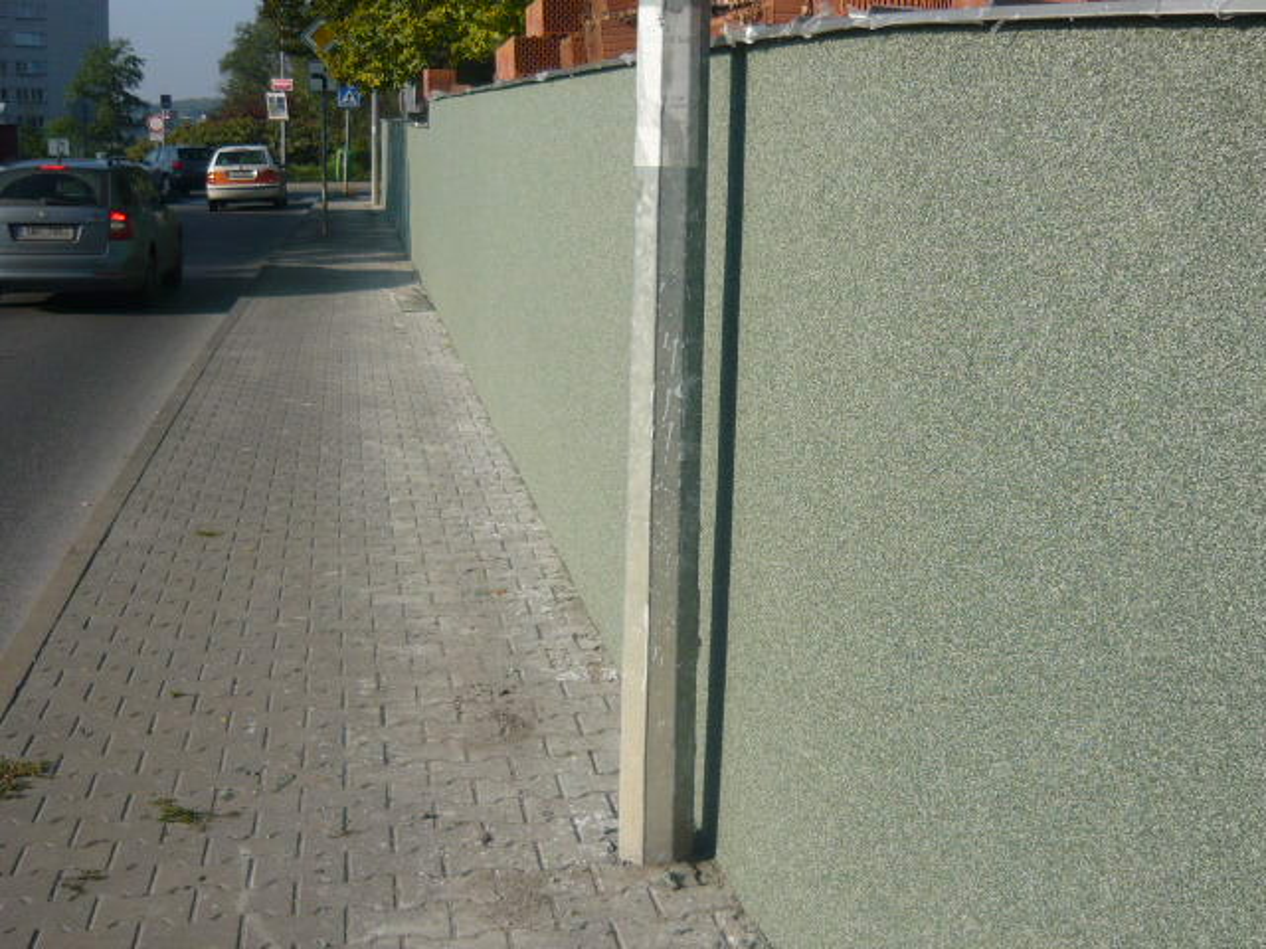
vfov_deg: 32.9
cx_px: 633
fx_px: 1609
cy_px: 474
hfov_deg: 42.9
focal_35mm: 44
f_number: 8
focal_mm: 5.5
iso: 100
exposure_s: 1/200
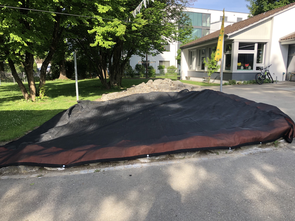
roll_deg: +1.2
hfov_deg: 63.4
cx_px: 148
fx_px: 239
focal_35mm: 28
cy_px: 110
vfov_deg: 49.7
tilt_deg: -6.8
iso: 20
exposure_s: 1/362
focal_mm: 3.99
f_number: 1.8
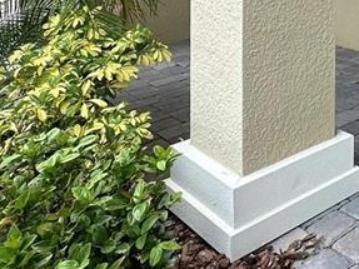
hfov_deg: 29.3
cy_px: -81
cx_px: 488
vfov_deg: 25.1
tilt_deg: +0.2
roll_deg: -0.4
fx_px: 518
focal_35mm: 50
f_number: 2.2
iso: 40
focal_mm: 2.22
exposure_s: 1/458
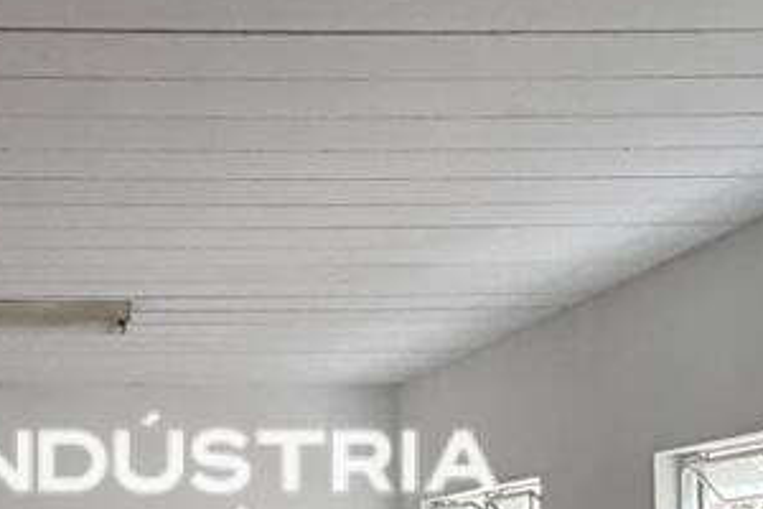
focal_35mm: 70
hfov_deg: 27.2
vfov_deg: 18.9
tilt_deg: +2.7
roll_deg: +0.2
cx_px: 3
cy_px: 524
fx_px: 1483
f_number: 2.2
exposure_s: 1/60
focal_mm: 2.22
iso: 400
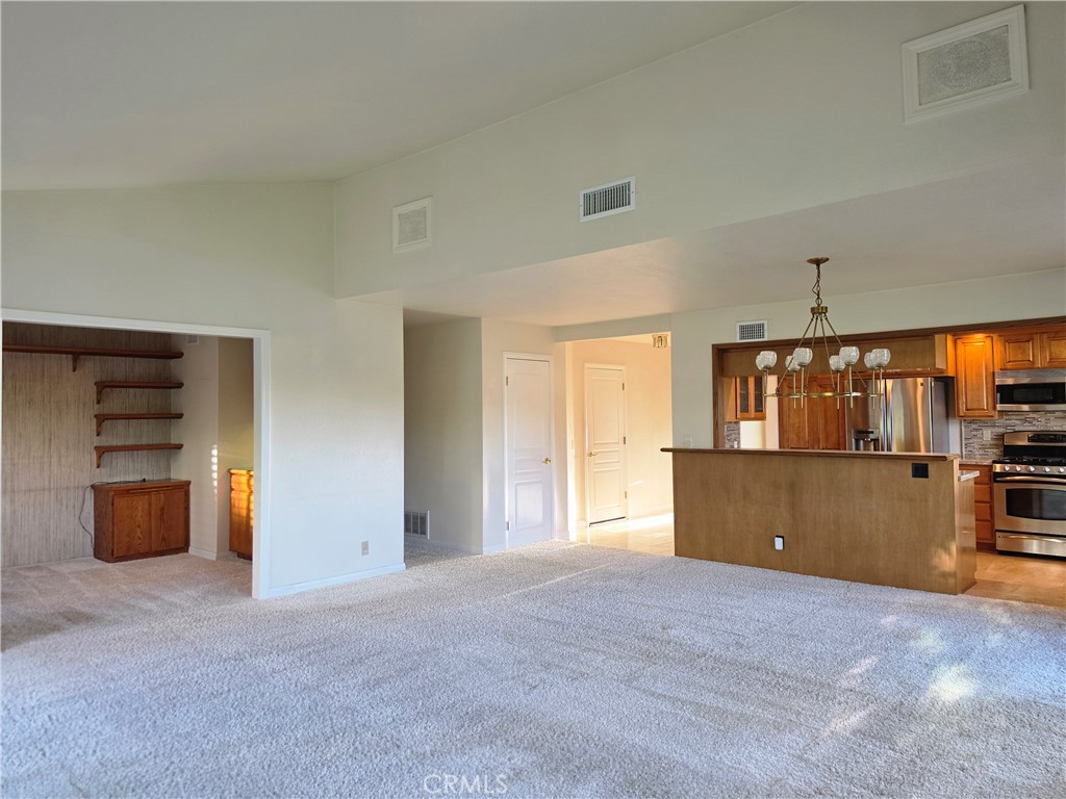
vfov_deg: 58.9
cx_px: 533
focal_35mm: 23
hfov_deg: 73.9
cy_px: 400
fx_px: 708
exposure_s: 1/180
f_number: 1.4
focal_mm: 6.5
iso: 125
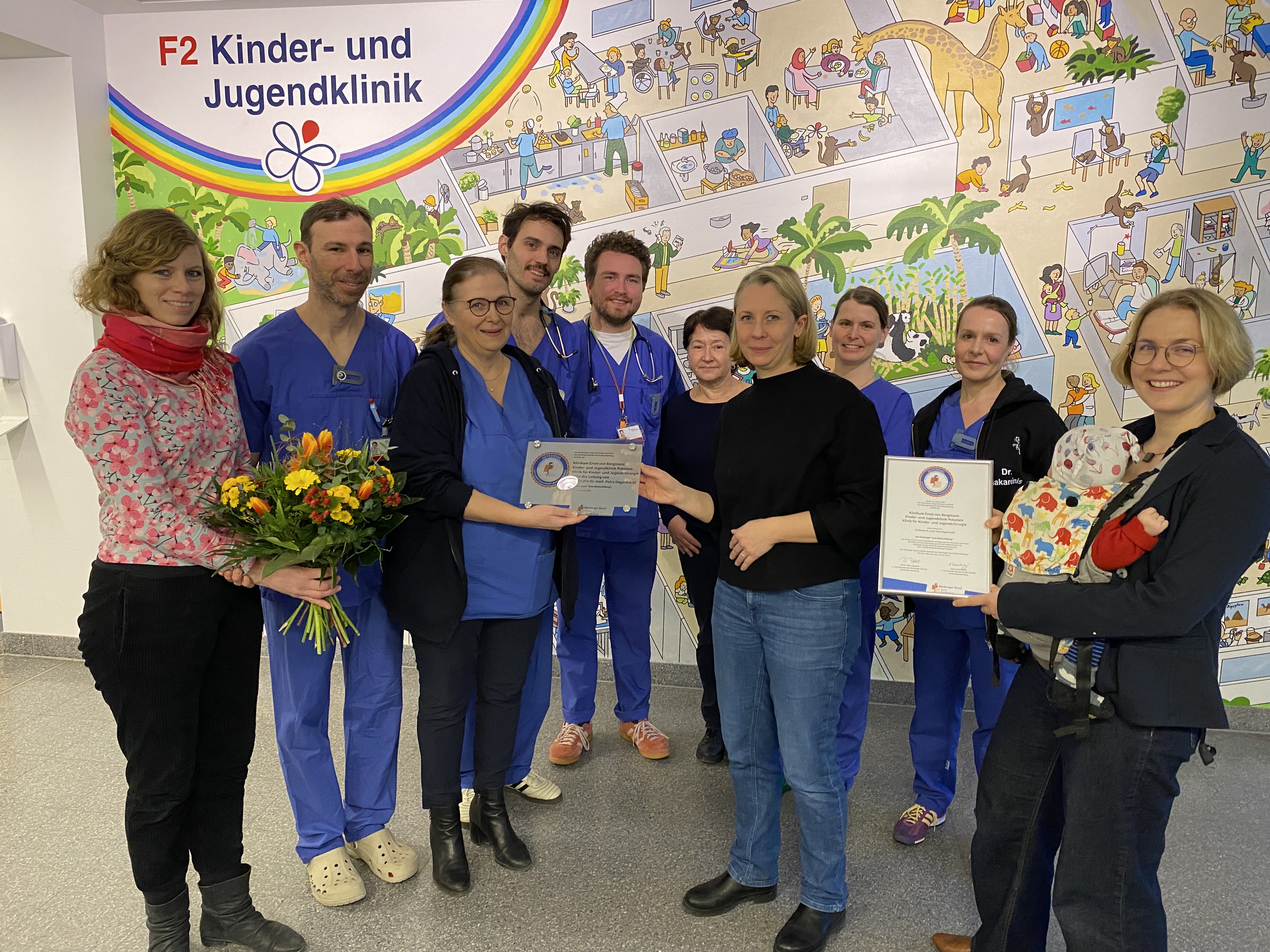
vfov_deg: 53.1
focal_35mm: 26
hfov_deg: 67.3
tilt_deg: -9.2
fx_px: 954
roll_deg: -0.4
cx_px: 635
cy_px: 476
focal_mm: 4.25
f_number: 1.8
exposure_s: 1/50
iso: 200
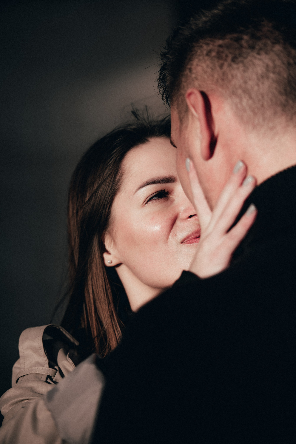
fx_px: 1665
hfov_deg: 10.2
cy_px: 222
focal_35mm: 135
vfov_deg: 15.2
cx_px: 148
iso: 500
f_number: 2.8
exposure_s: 1/8000
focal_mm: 135
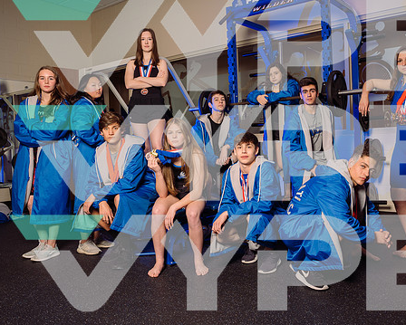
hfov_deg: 52.5
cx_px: 243
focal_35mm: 34
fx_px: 409
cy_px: 153
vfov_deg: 43.4
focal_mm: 28
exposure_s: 1/200
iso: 250
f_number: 8
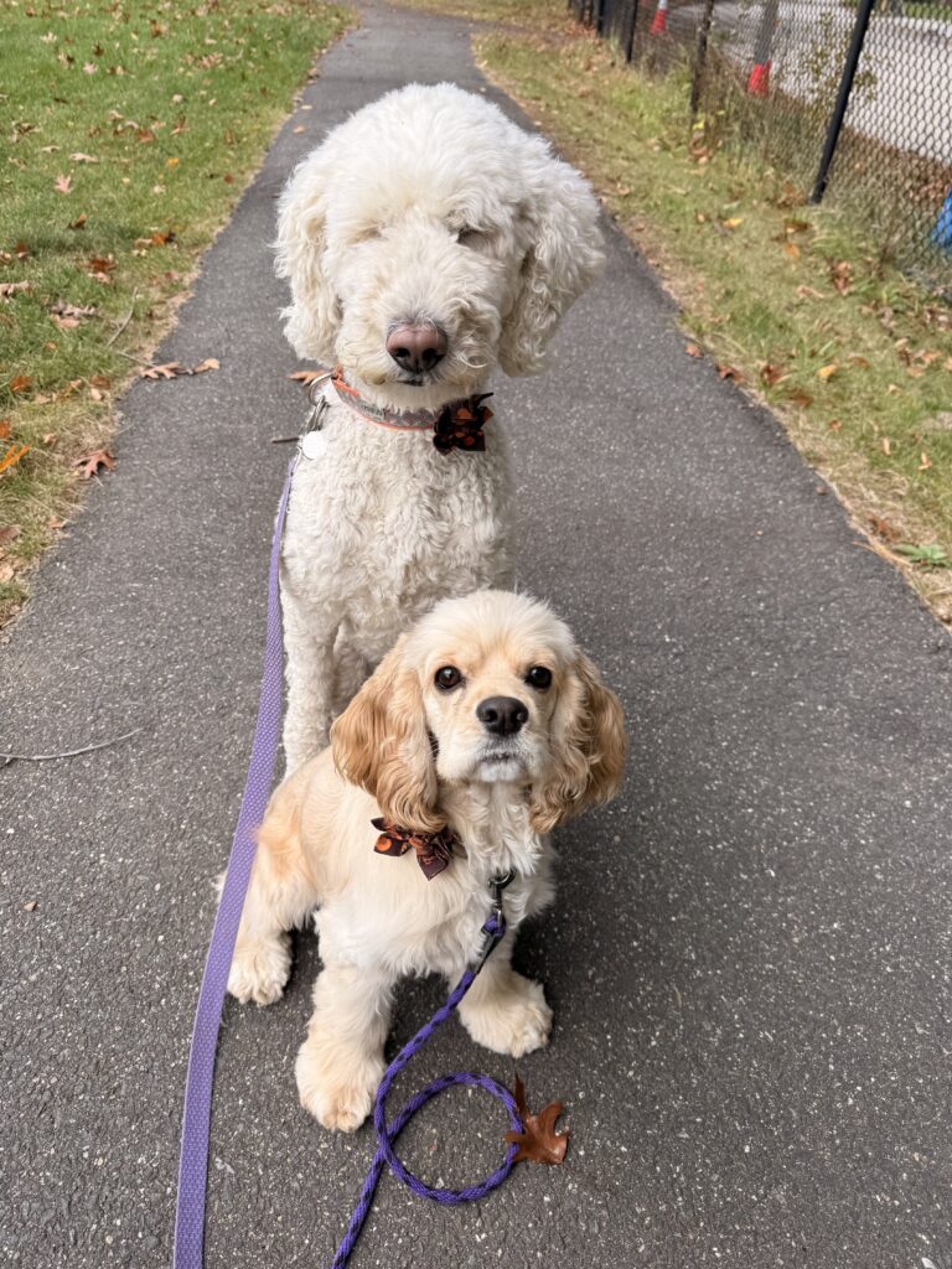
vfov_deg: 71.6
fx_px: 880
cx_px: 476
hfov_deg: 56.8
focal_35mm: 24
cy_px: 634
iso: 80
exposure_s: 1/1046
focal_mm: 6.76
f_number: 1.78
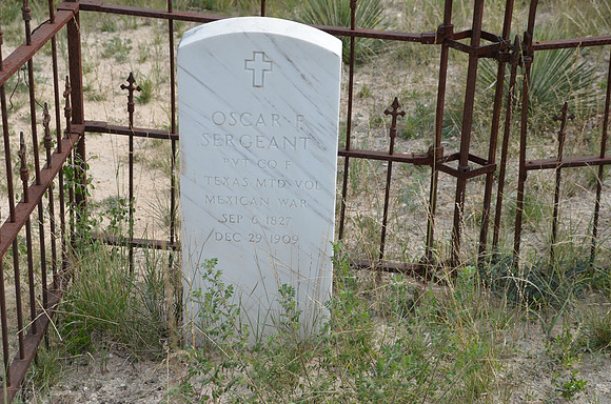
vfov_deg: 21.5
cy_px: 202
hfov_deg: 32.0
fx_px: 1067
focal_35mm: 63
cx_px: 306
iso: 200
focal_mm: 42
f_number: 6.3
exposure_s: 1/160
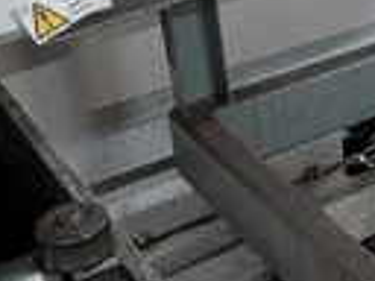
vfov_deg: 19.6
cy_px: 113
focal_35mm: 75
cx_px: 478
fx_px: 812
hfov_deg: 23.3
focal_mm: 6.9
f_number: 1.68
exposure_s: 1/60
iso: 993
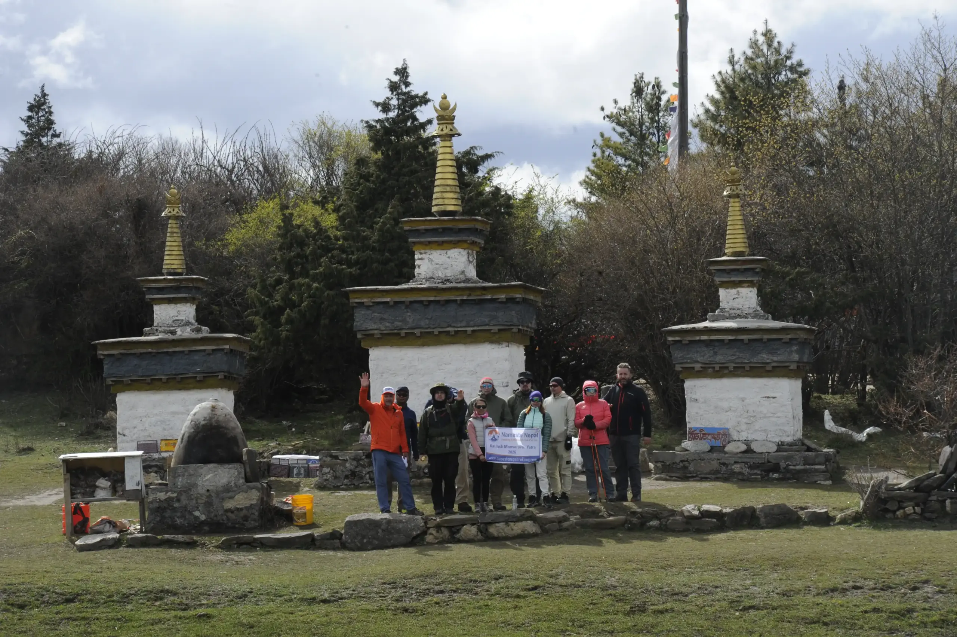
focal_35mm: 145
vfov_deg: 9.4
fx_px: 3852
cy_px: 318
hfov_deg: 14.2
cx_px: 478
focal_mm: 145
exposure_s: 1/800
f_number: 14
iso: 1250
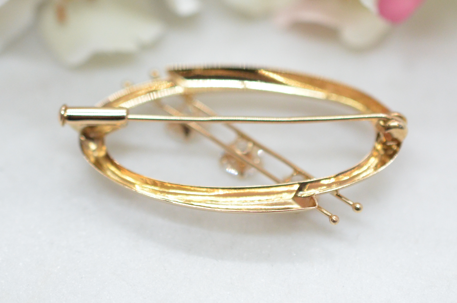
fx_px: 1317
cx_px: 257
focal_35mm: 104
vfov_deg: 13.1
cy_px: 132
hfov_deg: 19.7
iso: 2500
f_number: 4
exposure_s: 1/1600
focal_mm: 40
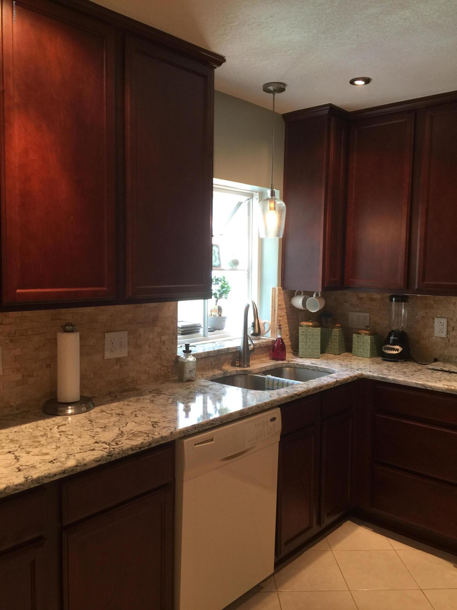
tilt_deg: -3.9
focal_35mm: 29
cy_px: 305
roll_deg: -0.5
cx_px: 228
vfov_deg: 61.7
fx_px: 510
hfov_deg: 48.2
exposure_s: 1/15
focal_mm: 4.15
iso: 50
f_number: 2.2
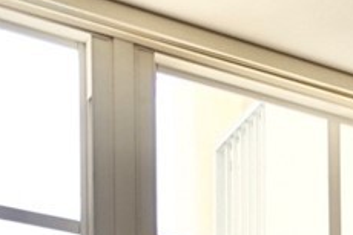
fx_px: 1156
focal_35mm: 118
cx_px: 926
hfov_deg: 12.3
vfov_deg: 9.7
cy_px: 629
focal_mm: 16
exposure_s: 1/80
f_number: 5.6
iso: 100
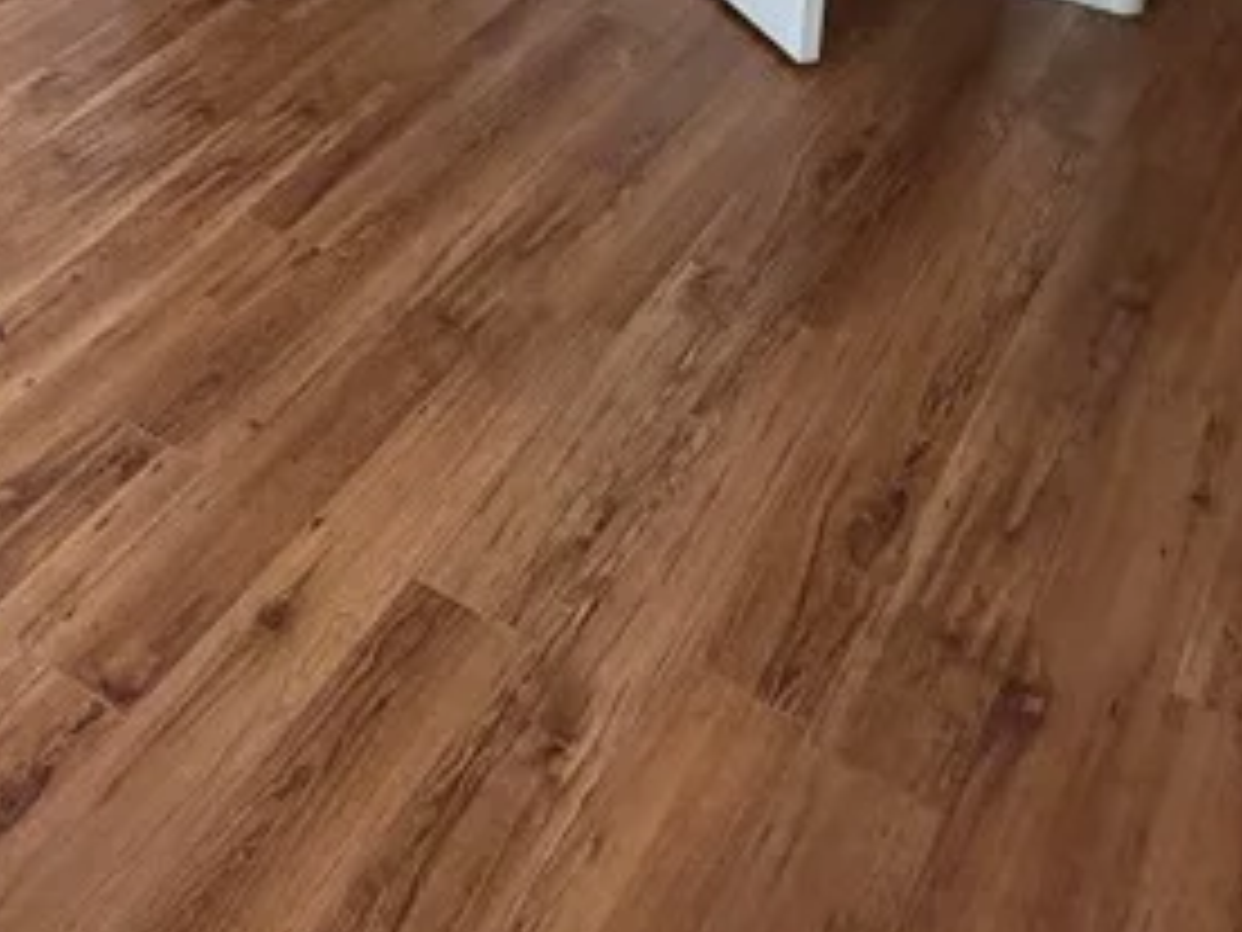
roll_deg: +2.6
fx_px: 1866
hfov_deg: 34.9
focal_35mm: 52
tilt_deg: -16.9
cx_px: 148
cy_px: -351
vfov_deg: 23.9
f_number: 2.2
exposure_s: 1/121
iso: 320
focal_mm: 2.22
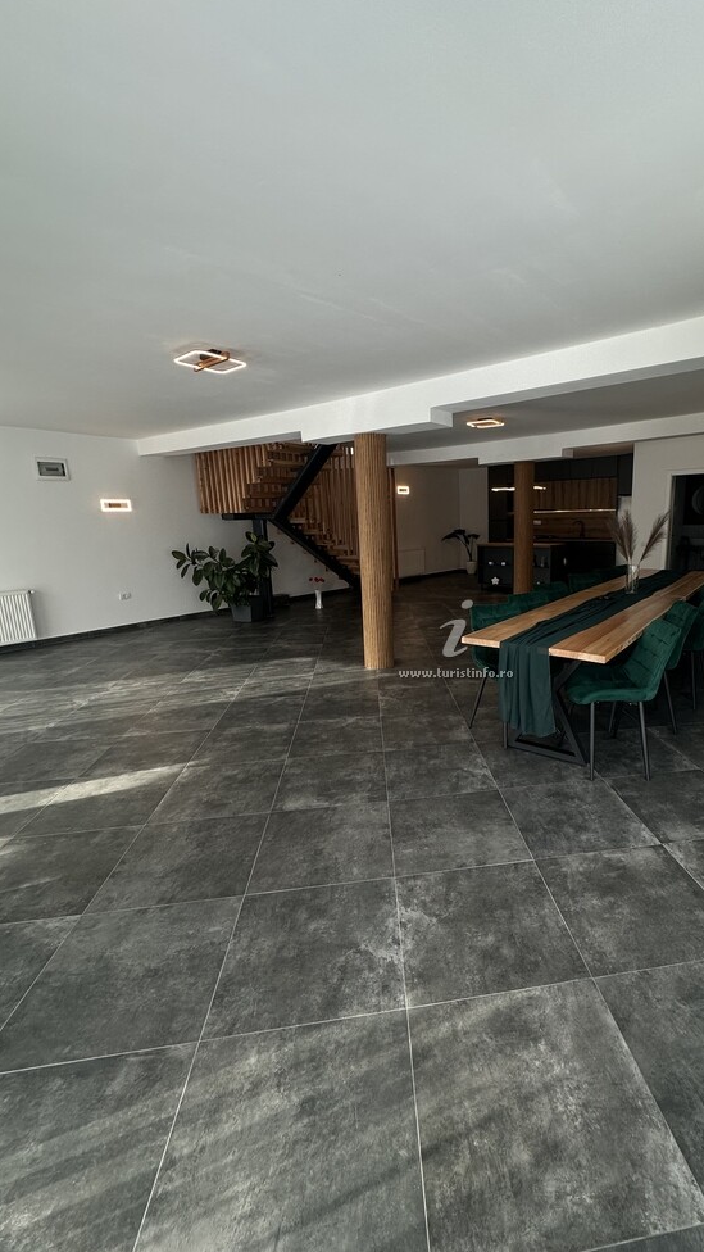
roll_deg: +0.2
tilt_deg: -11.9
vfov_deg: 99.4
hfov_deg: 65.9
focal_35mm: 16
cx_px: 446
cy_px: 627
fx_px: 531
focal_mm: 2.22
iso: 100
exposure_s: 1/99
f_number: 2.2
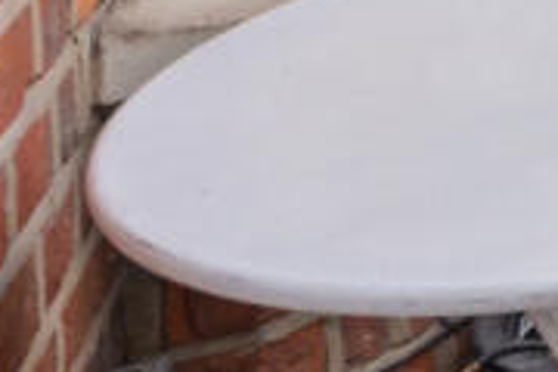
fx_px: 1410
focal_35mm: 91
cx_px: 1417
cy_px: -445
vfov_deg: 12.6
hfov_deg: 13.8
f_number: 11
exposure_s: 1/250
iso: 1600
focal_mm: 16
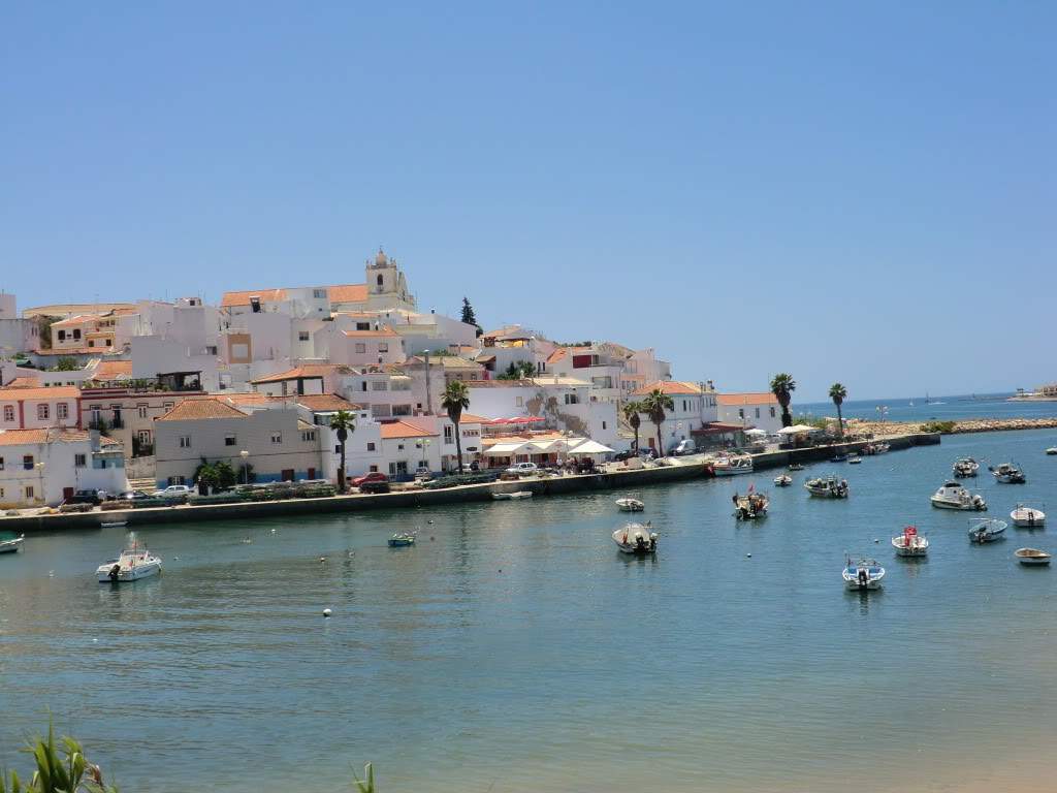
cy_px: 396
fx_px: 1435
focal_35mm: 47
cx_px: 528
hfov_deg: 40.4
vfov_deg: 30.9
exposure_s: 1/200
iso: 64
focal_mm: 8.4
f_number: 9.3
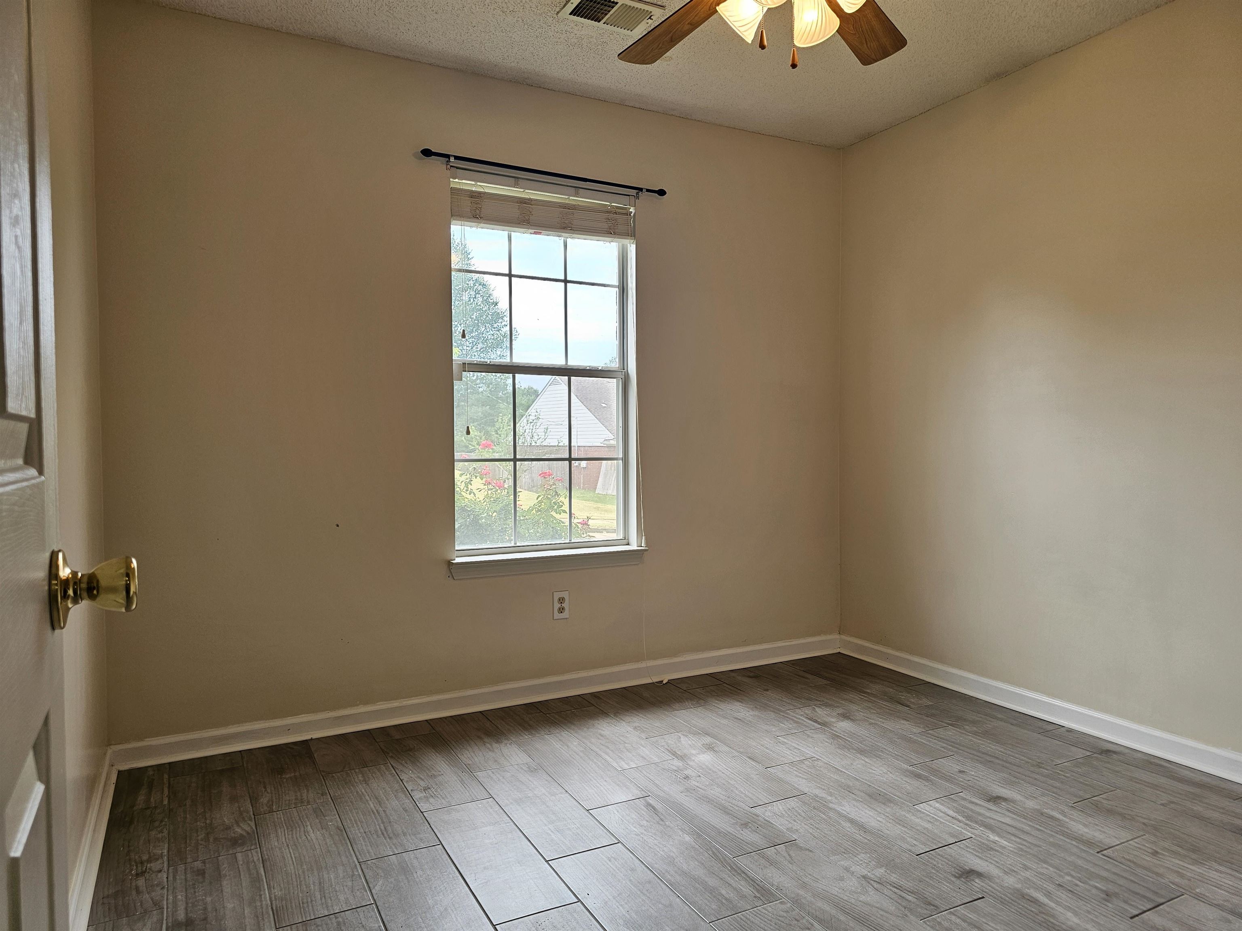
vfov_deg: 58.9
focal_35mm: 23
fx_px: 825
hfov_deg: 73.9
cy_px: 466
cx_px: 621
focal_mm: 6.3
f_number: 1.7
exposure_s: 1/120
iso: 50
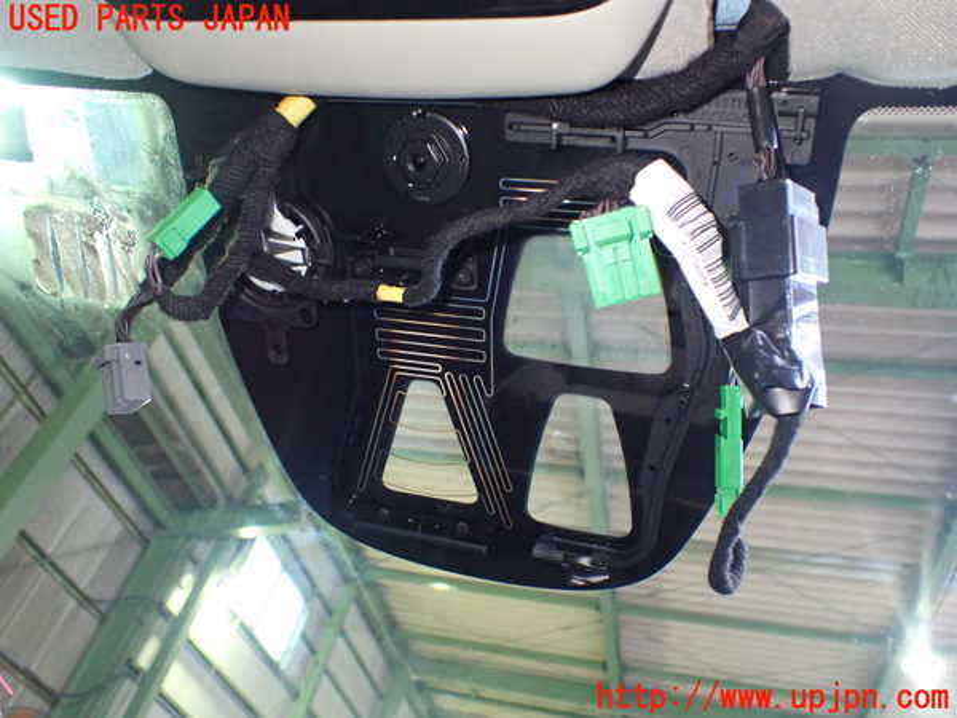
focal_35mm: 30
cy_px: 359
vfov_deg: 46.8
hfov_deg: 60.0
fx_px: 829
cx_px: 478
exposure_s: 1/30
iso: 800
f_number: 2.3
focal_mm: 5.4
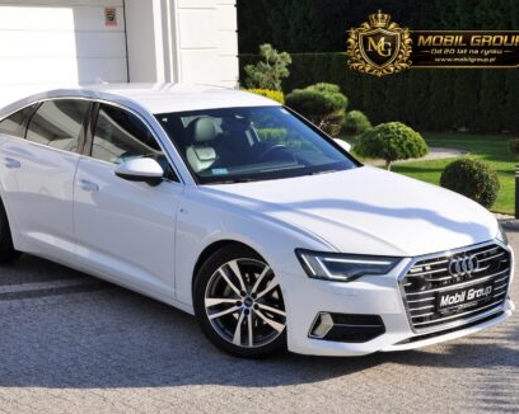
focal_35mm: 69
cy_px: 210
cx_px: 234
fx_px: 1059
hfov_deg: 27.5
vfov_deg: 22.1
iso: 250
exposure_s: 1/400
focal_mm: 40
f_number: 10
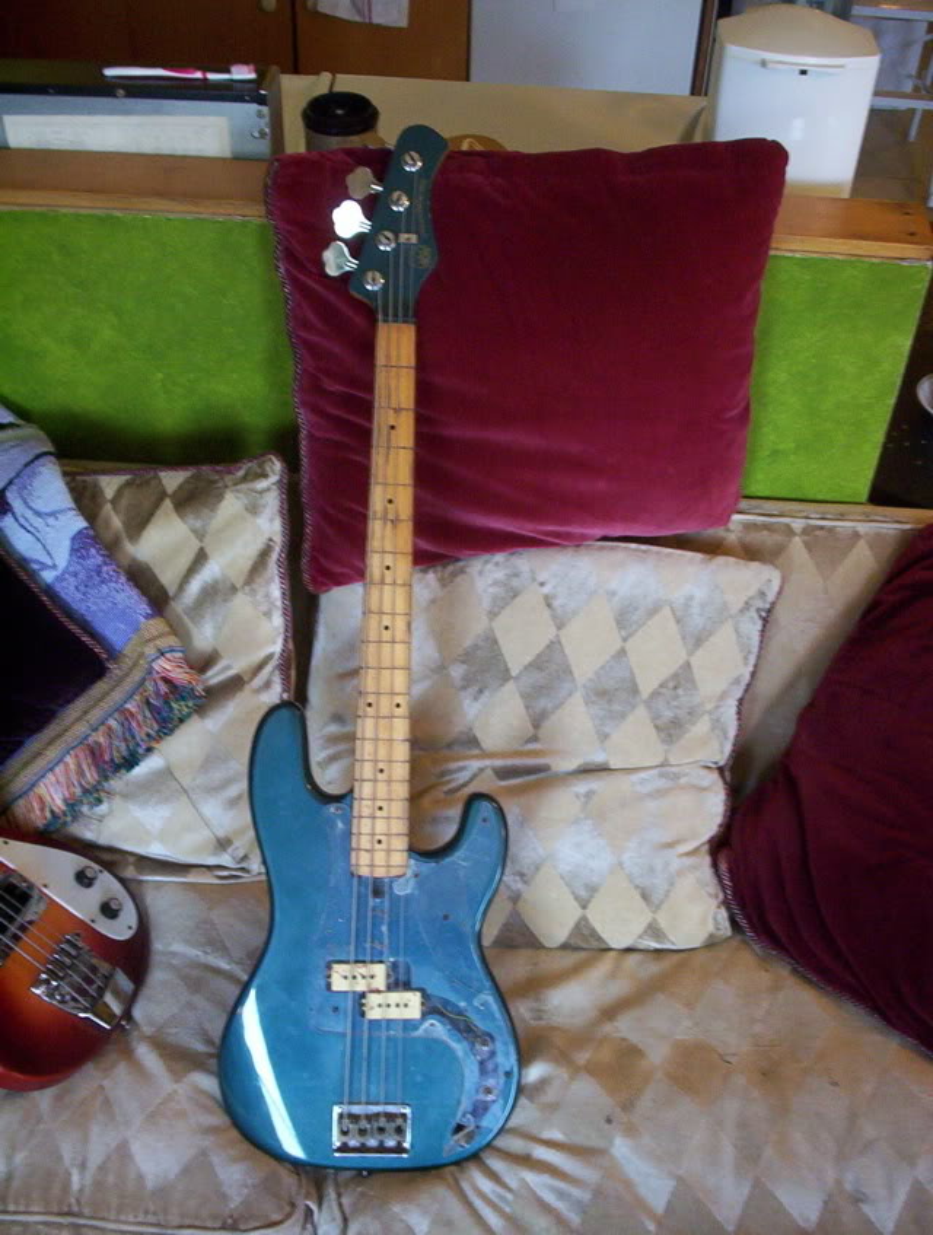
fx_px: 1359
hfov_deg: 37.9
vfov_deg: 48.9
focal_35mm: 38
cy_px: 618
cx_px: 466
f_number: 4.5
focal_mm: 4.99
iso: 200
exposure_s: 1/12.7
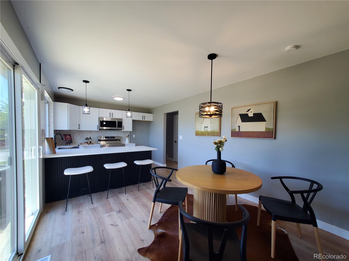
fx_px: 131
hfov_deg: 106.2
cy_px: 130
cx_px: 174
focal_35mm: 13
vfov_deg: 89.9
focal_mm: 1.8
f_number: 2.2
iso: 80
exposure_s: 1/60
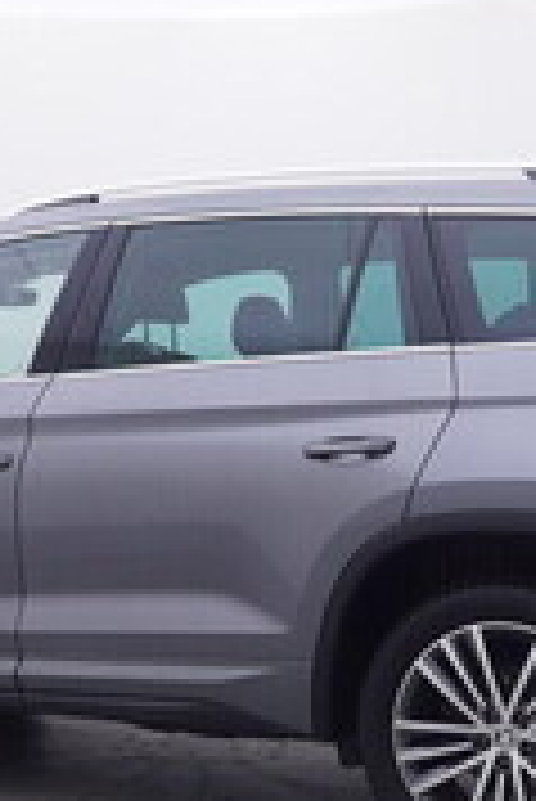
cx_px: 200
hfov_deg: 19.6
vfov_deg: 28.8
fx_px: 1550
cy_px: 542
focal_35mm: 70
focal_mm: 15
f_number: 5
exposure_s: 1/80
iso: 200
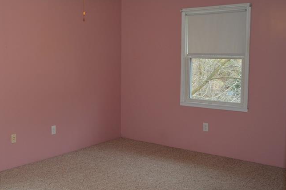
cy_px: 83
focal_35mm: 43
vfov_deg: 31.1
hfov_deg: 43.9
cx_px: 69
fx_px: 341
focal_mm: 18
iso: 400
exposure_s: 1/60
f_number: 3.5
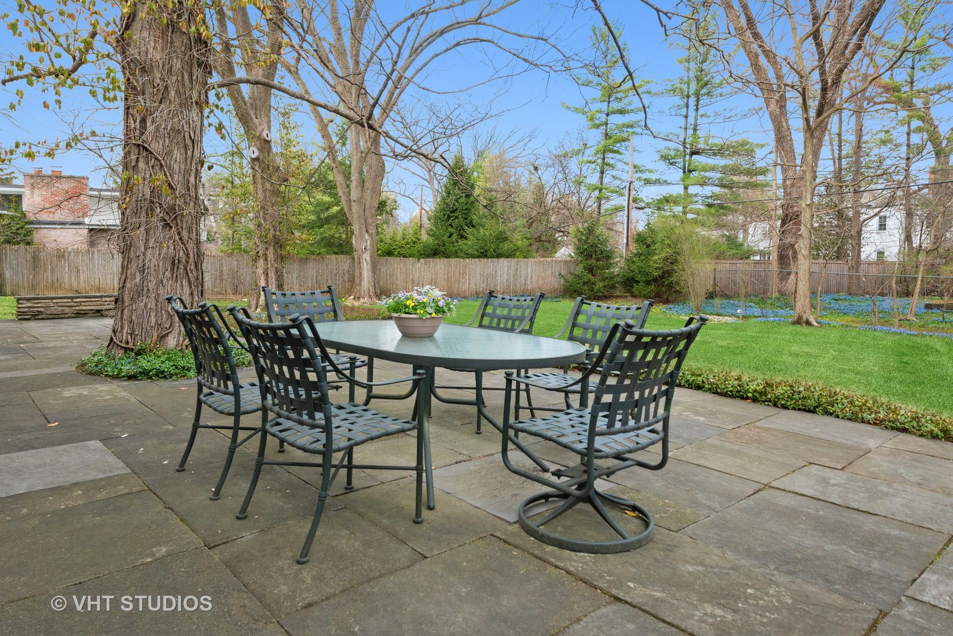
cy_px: 318
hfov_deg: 78.6
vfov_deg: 57.2
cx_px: 476
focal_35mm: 22
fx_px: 582
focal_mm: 22
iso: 400
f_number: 10
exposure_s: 1/125
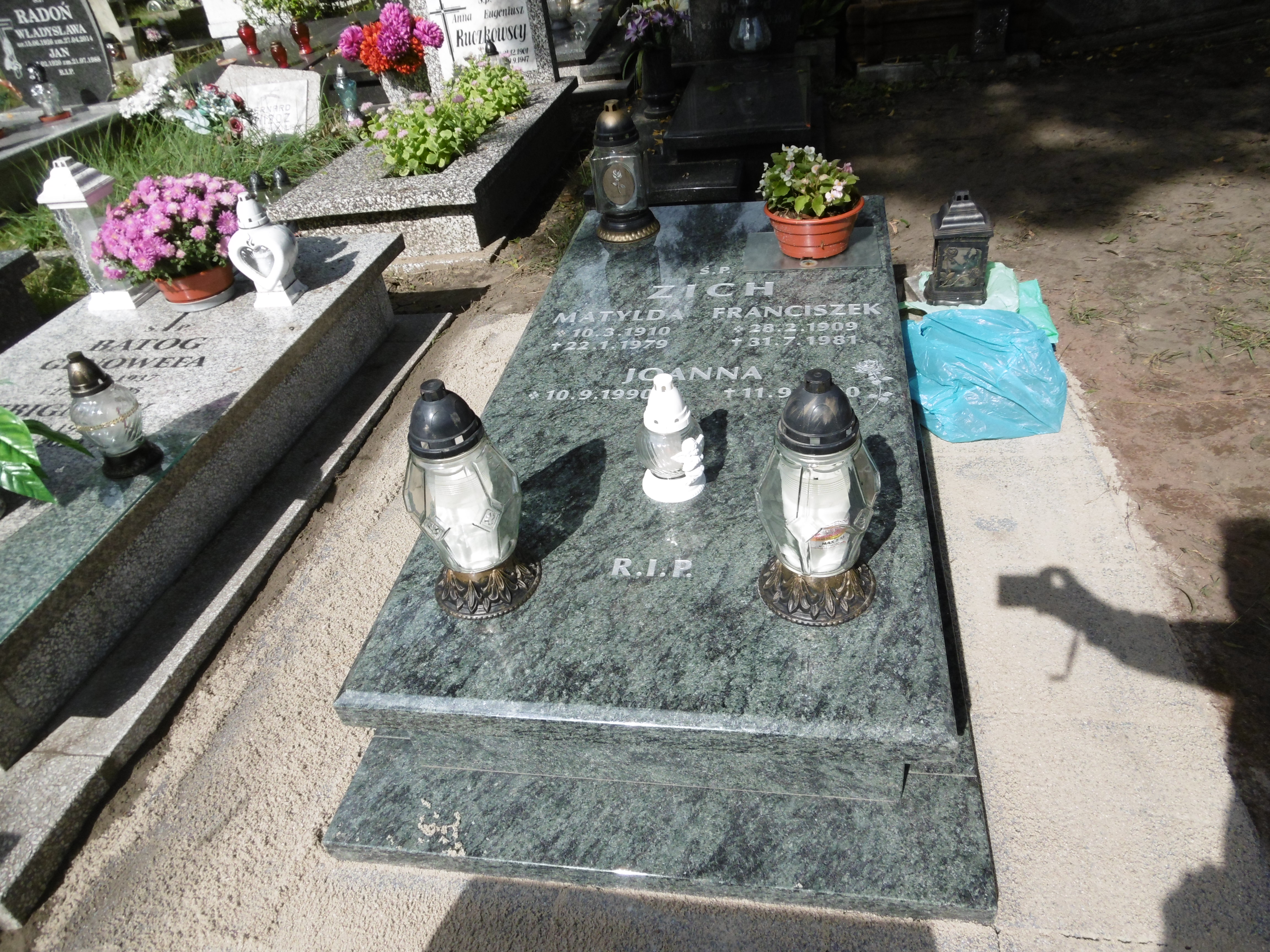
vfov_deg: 56.8
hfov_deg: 71.6
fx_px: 881
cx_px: 635
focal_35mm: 24
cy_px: 476
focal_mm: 4.3
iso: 100
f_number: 7.8
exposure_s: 1/200
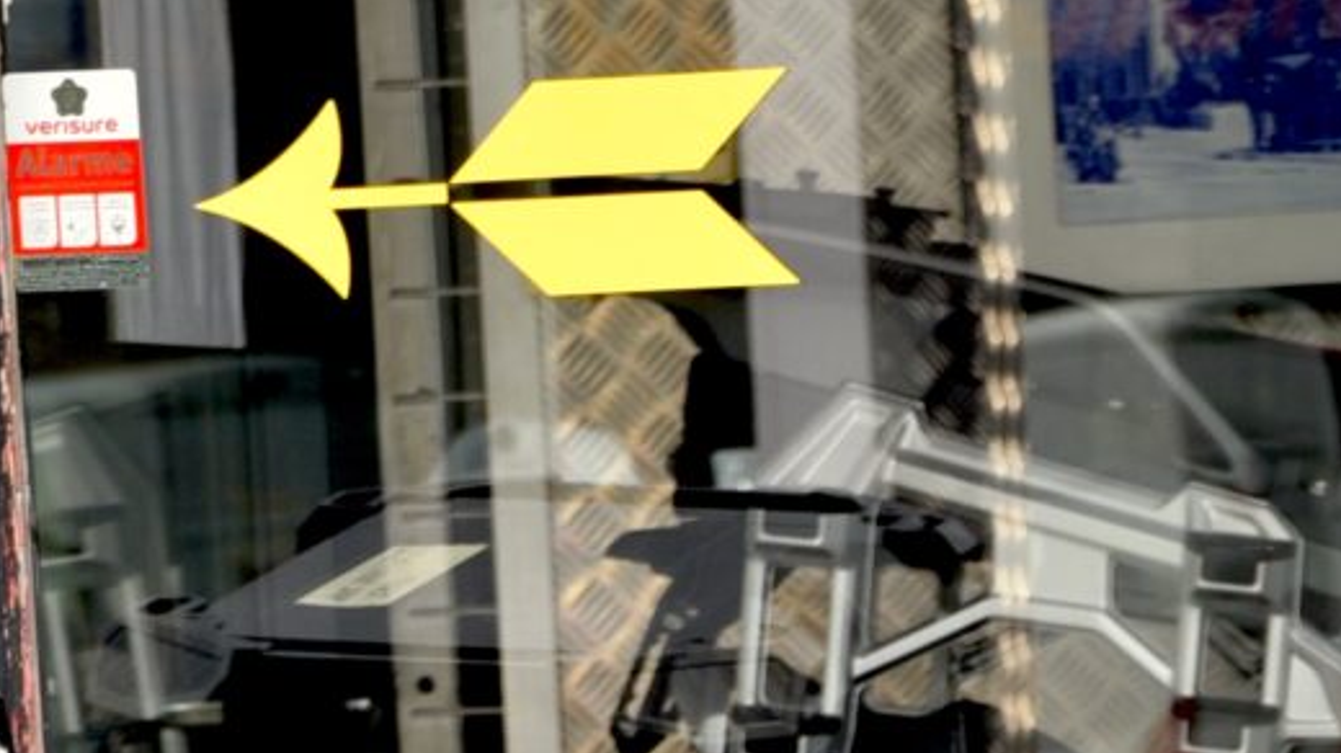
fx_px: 10094
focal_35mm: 284
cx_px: 1810
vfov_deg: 4.2
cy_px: 2028
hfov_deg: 7.5
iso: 200
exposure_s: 1/100
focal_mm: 55
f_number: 5
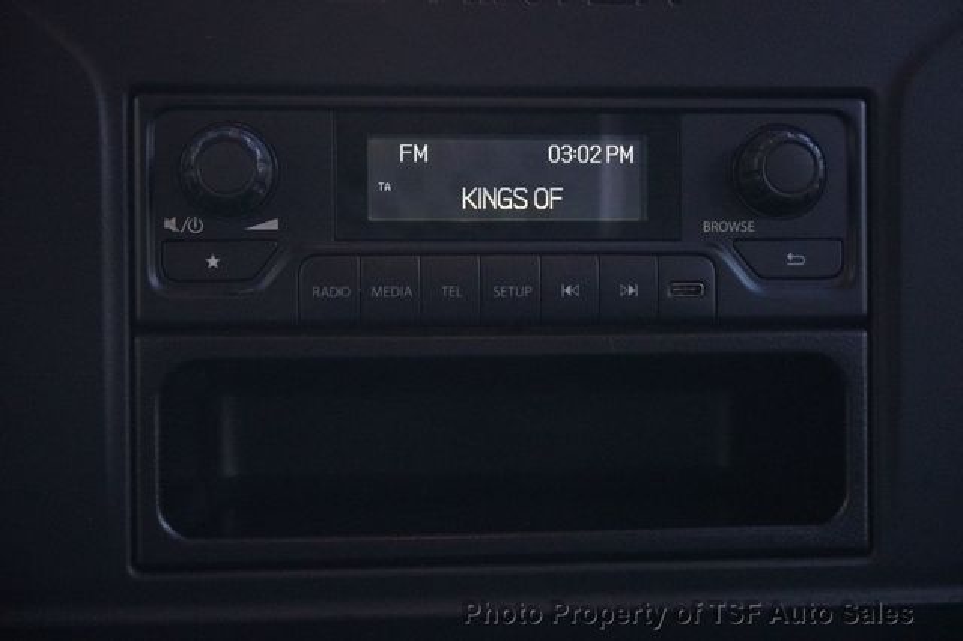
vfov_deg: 25.0
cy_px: 320
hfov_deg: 36.9
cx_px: 482
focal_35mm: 54
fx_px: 1444
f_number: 9
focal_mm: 36
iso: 6400
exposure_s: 1/250
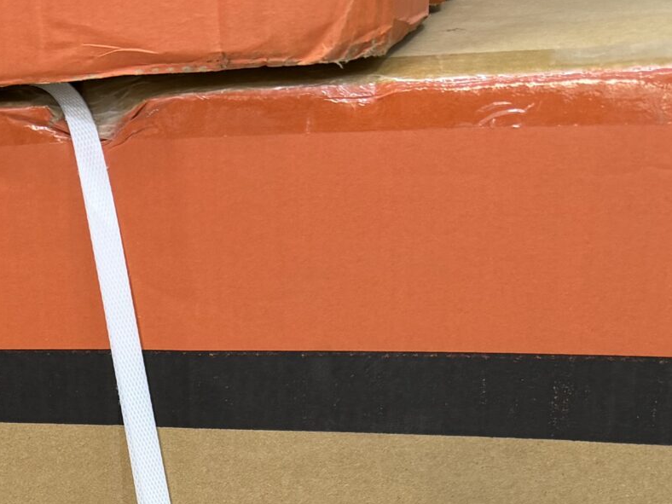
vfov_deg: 17.4
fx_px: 1514
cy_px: 704
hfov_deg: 23.4
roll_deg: +7.7
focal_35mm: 78
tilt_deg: -29.0
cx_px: -73
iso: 125
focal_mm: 6.76
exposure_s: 1/50
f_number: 1.78
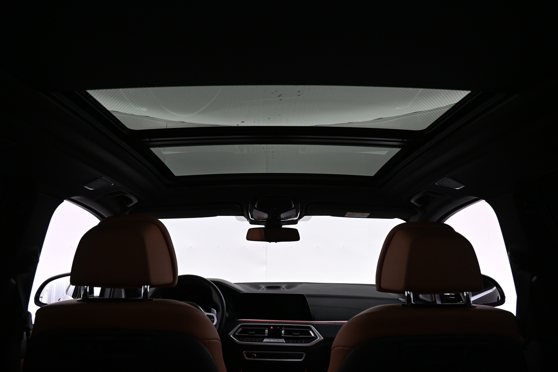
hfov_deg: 73.7
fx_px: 372
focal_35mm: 24
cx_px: 279
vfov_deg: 53.1
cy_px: 186
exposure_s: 1/30
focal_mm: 16
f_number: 4.5
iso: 800
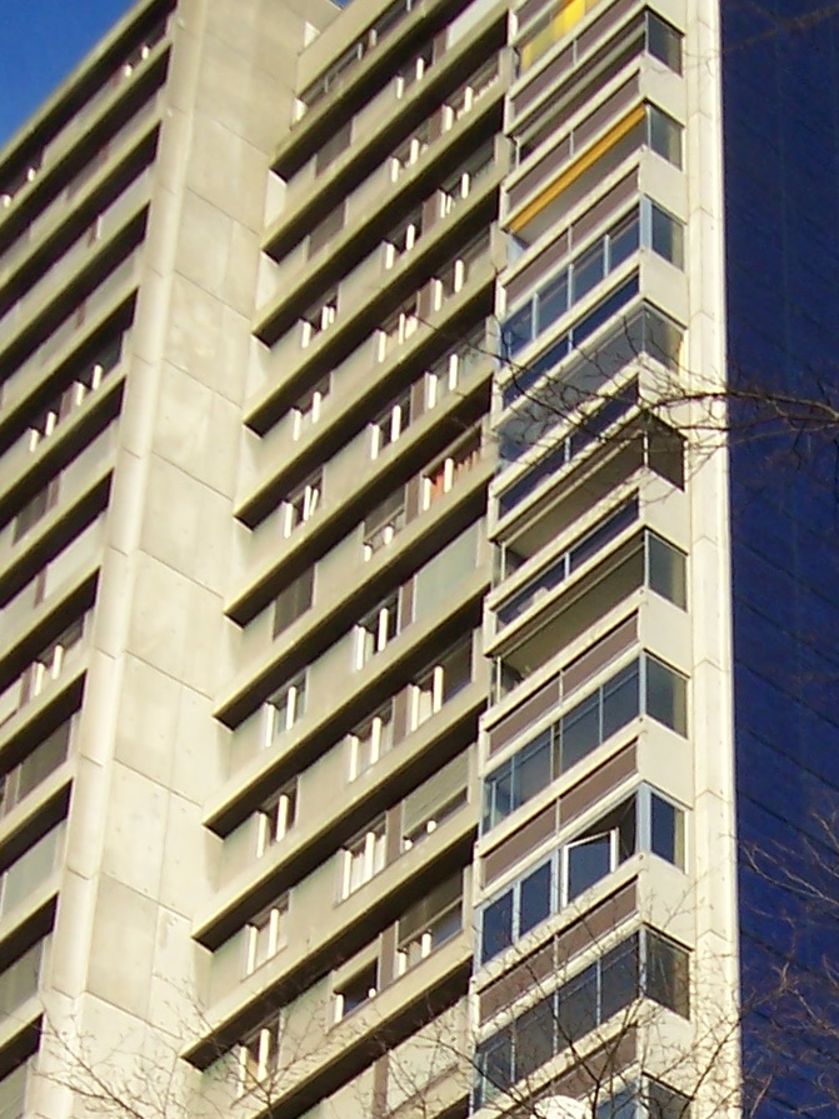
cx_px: 729
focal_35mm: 103
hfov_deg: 14.2
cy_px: 1355
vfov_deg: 18.1
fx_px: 3329
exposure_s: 1/500
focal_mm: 6
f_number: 3
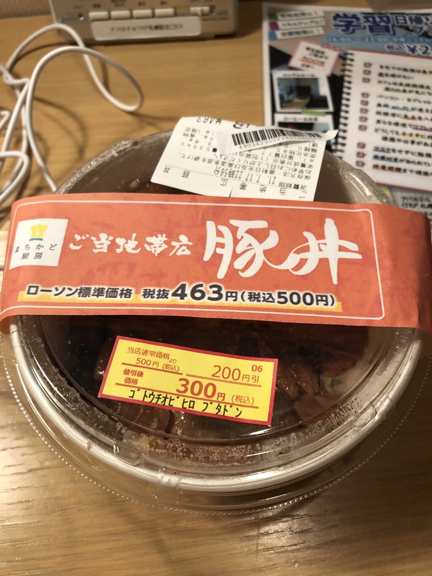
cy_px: 288
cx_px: 216
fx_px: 466
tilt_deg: -59.6
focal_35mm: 28
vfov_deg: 63.4
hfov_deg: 49.7
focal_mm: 3.99
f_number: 1.8
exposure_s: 1/25
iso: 40
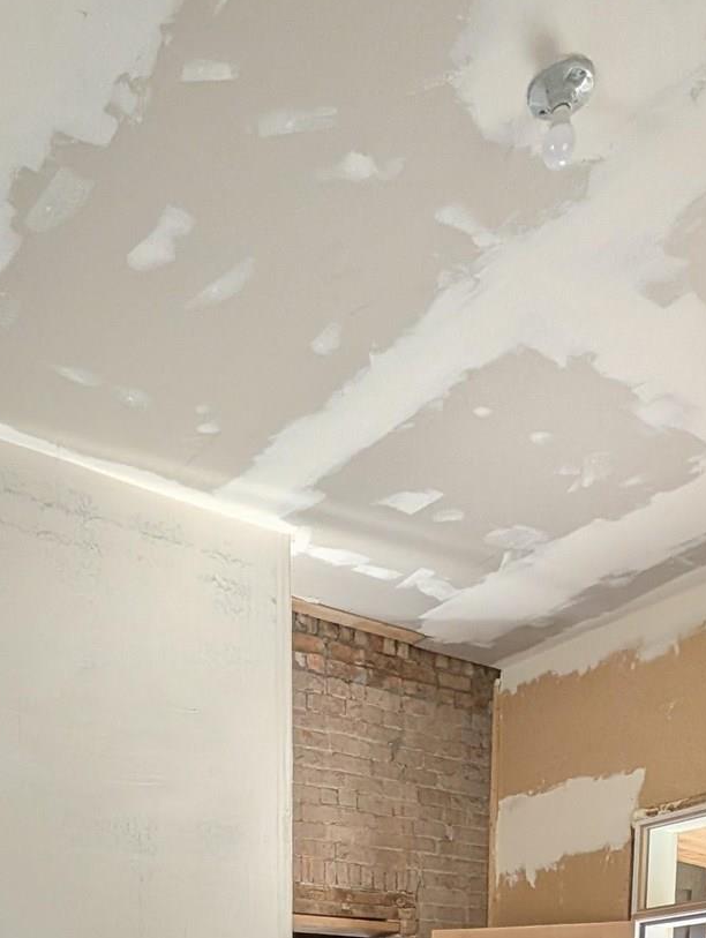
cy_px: 1241
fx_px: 922
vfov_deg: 35.2
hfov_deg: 41.1
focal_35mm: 34
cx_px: 206
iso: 51
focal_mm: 2.02
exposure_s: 1/532
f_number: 1.7
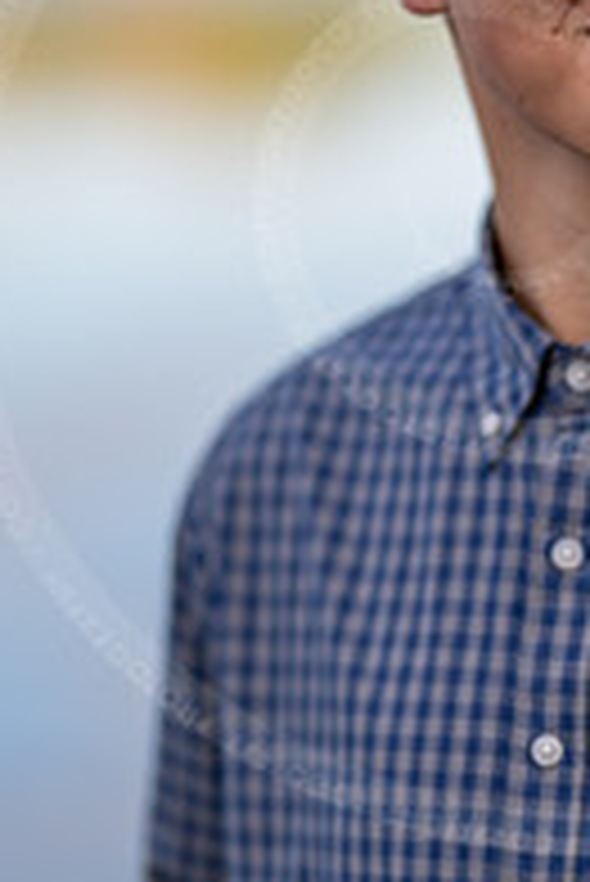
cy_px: 270
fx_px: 4785
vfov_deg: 10.5
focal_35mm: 195
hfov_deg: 7.0
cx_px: 545
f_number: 1.2
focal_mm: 85
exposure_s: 1/2000
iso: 100
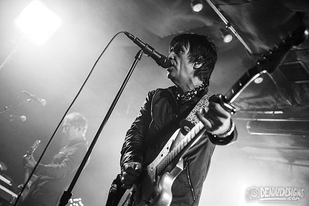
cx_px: 155
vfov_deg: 29.3
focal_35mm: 46
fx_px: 394
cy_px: 88
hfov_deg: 42.8
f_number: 2.8
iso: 2000
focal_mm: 40
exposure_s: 1/320
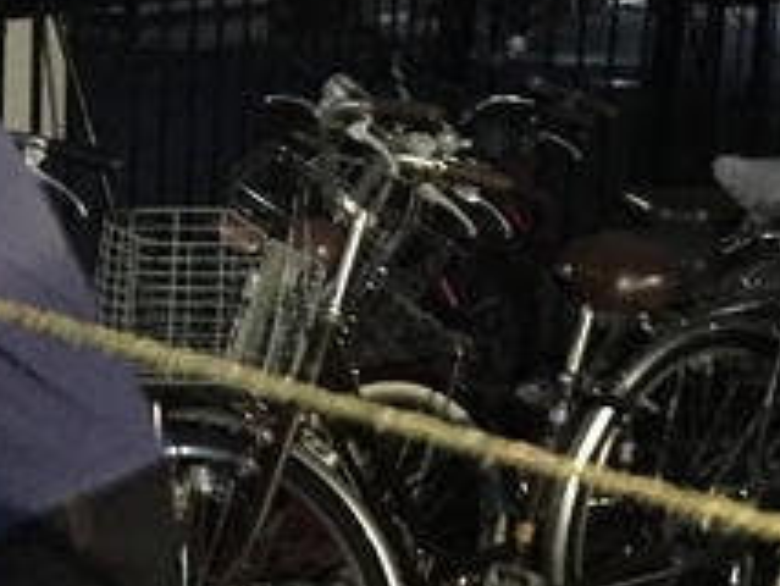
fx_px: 2457
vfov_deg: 13.6
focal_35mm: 109
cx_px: 125
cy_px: 366
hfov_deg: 17.8
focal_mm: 4.15
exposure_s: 1/15
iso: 1250
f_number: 2.2
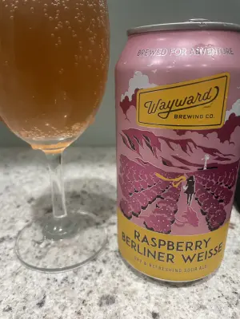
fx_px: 240
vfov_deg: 67.3
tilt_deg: -20.7
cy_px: 160
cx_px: 120
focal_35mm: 26
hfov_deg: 53.1
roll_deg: +0.3
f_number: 1.6
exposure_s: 1/50
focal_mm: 4.2
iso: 160
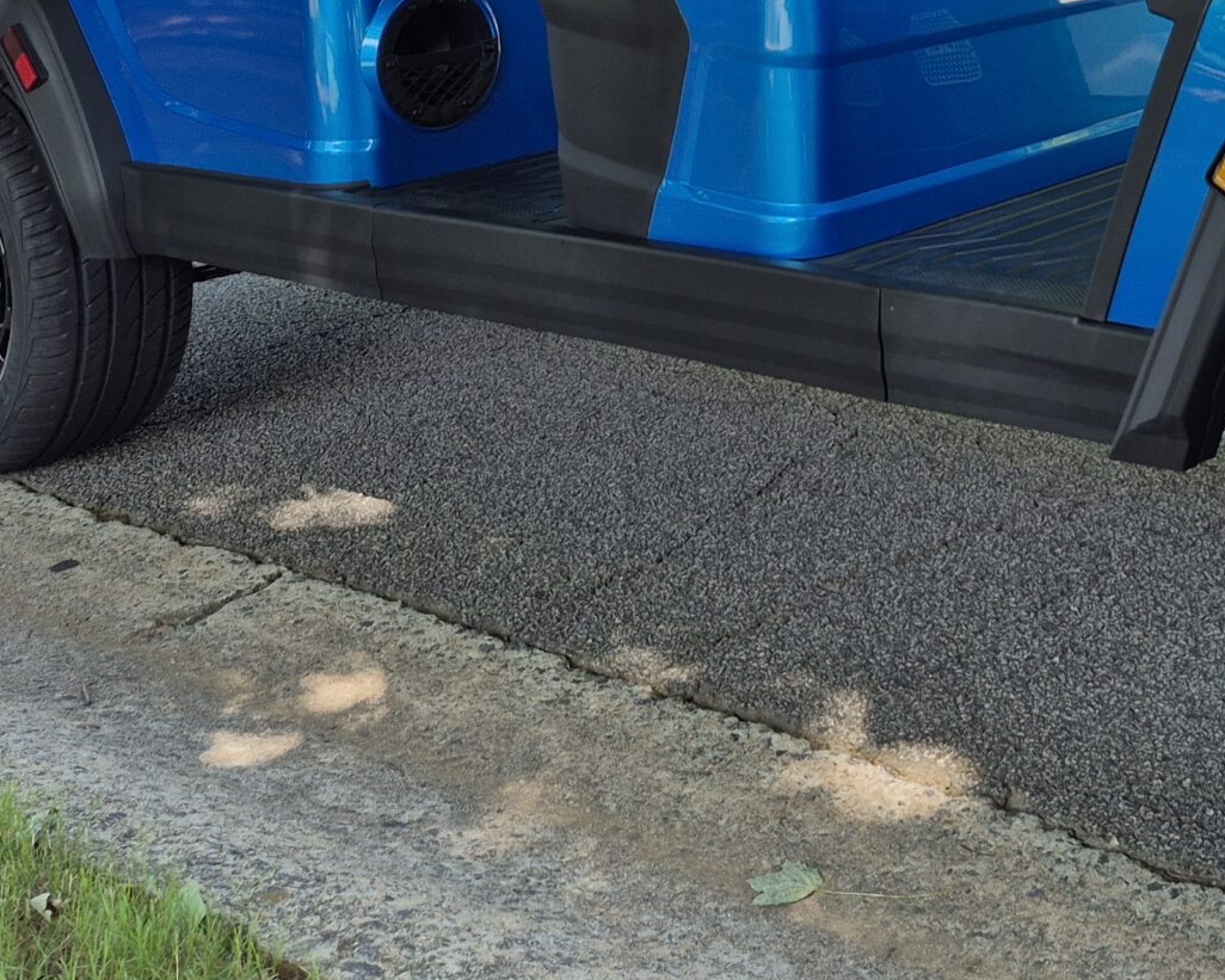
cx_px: 1059
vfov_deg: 24.9
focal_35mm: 56
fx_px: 2030
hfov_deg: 32.2
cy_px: -150
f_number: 1.8
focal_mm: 5.4
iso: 25
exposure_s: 1/273
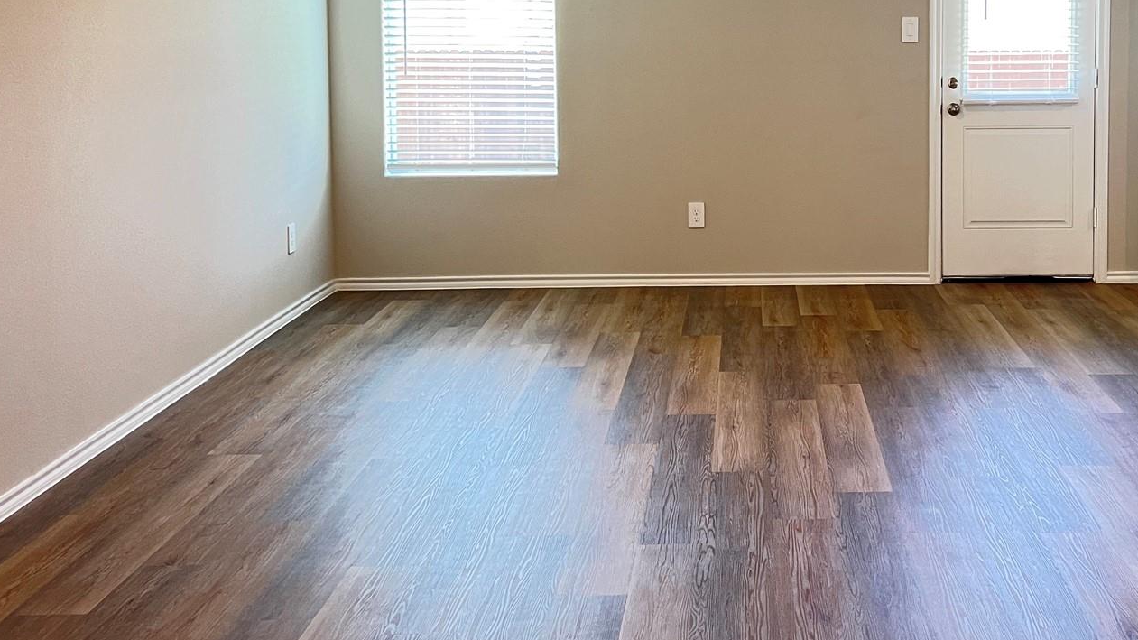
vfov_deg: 25.4
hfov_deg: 43.8
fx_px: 1388
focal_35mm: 46
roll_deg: -0.5
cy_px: 97
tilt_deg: -5.1
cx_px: 783
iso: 160
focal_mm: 5.7
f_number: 1.5
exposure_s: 1/60
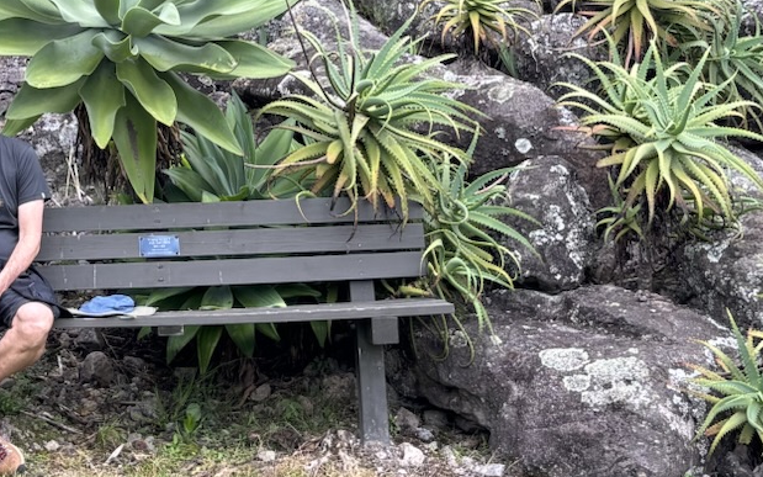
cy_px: -346
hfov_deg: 22.4
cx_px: 5
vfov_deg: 13.4
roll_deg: +1.0
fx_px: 1851
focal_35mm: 89
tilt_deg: +12.0
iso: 50
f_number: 1.6
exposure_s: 1/296
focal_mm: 5.96
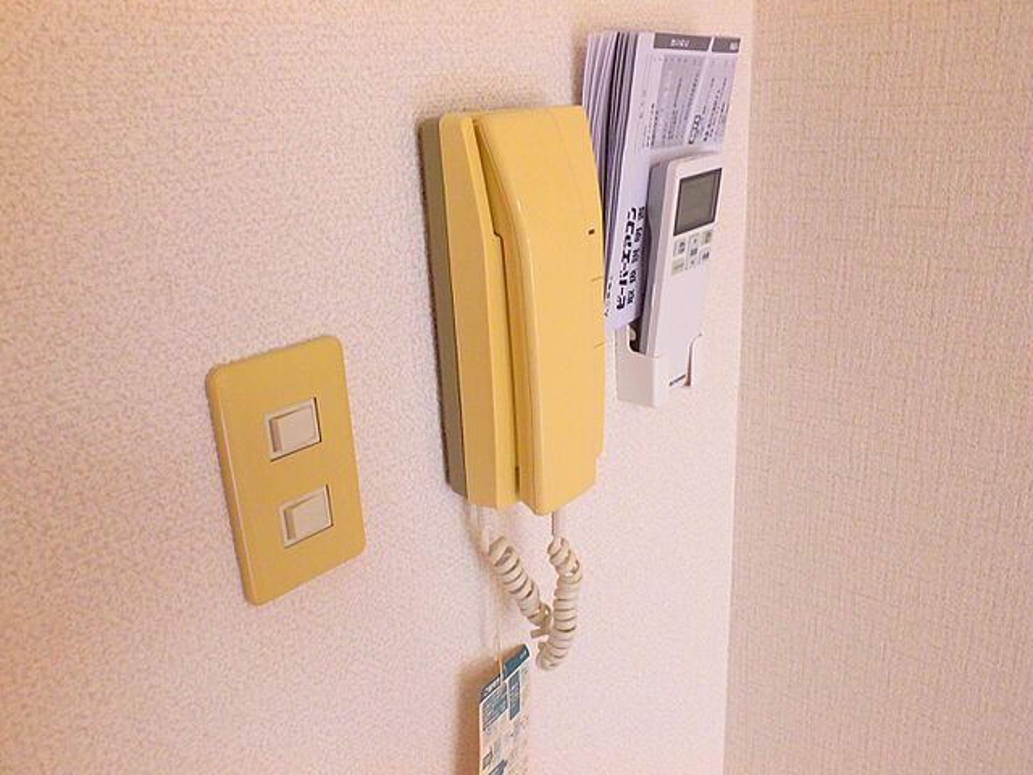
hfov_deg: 61.7
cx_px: 516
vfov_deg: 48.2
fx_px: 865
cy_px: 388
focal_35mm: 29
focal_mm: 5.2
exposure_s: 1/30
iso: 500
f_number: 4.6
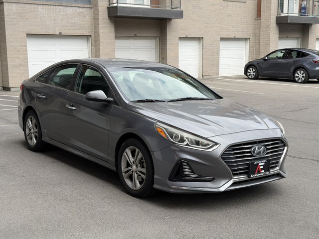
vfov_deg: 30.3
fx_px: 442
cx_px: 160
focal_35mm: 48
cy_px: 120
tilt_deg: -8.4
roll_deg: +0.7
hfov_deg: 39.7
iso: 64
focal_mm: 6.76
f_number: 1.78
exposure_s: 1/1403
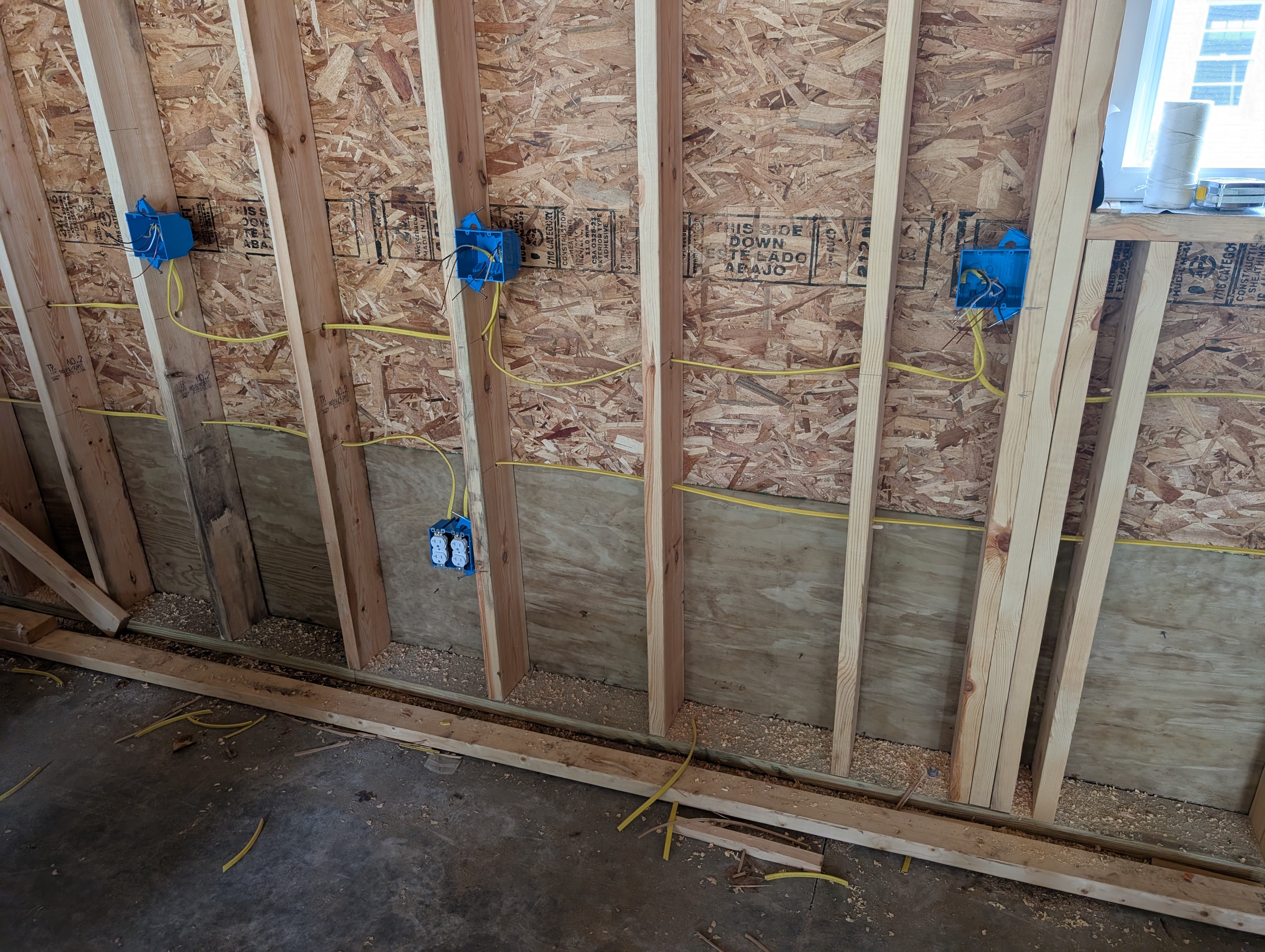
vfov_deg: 56.9
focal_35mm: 24
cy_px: 476
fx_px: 878
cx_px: 632
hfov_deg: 71.5
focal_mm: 6.9
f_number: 1.68
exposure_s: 1/203
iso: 315
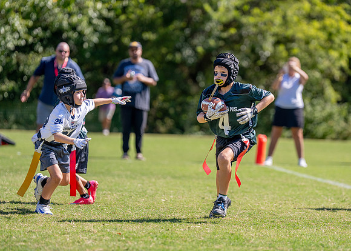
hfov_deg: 10.6
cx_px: 224
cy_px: 130
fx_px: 1890
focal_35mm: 190
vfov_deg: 7.6
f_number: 2.8
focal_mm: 151
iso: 200
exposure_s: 1/3200
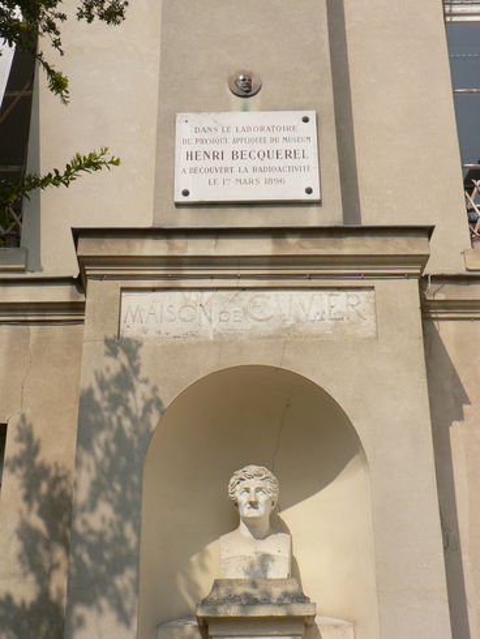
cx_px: 240
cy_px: 320
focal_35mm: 55
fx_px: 1016
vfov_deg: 34.9
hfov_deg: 26.6
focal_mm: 9.5
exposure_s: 1/400
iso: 64
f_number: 5.6
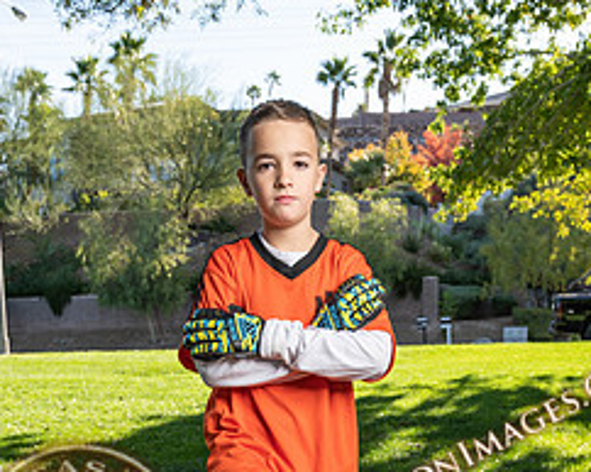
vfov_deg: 25.8
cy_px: 499
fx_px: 961
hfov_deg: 34.2
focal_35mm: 55
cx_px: 317
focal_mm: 31.5
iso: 100
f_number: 5.6
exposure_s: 1/160
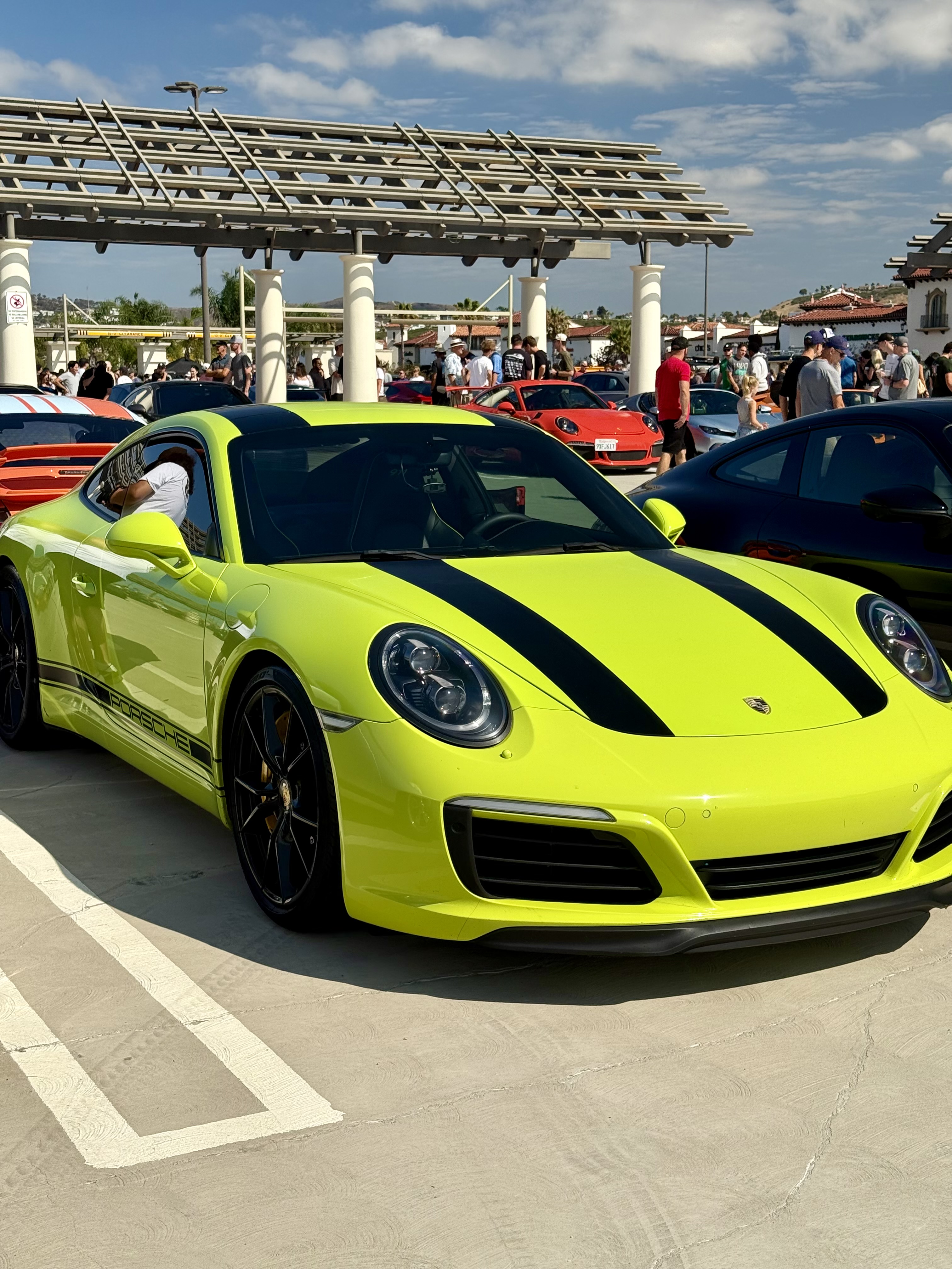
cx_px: 476
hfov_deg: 30.3
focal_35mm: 48
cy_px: 634
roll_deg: -0.5
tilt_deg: -8.8
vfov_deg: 39.7
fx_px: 1760
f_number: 1.78
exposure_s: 1/3378
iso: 64
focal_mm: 6.76
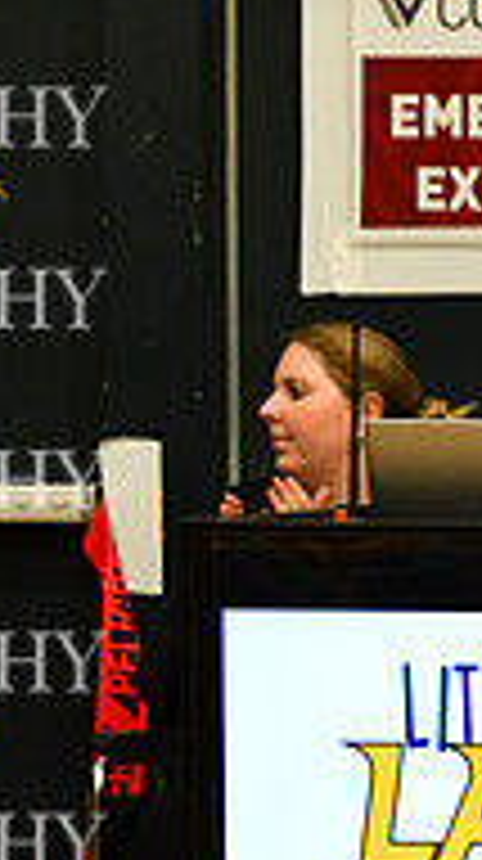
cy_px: 389
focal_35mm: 954
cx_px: -545
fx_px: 21743
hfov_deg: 1.3
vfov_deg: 2.3
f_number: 3.5
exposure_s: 1/500
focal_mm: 200
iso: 4000
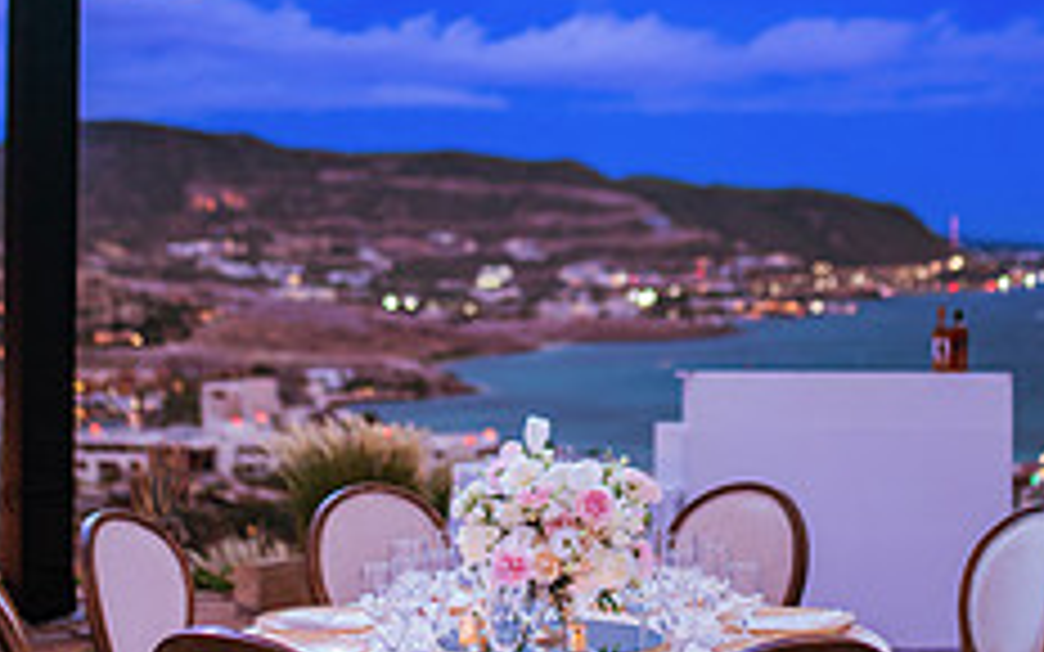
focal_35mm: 69
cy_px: 265
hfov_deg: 29.8
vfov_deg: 18.9
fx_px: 1963
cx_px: 551
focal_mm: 35
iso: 500
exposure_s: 1/60
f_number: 1.4
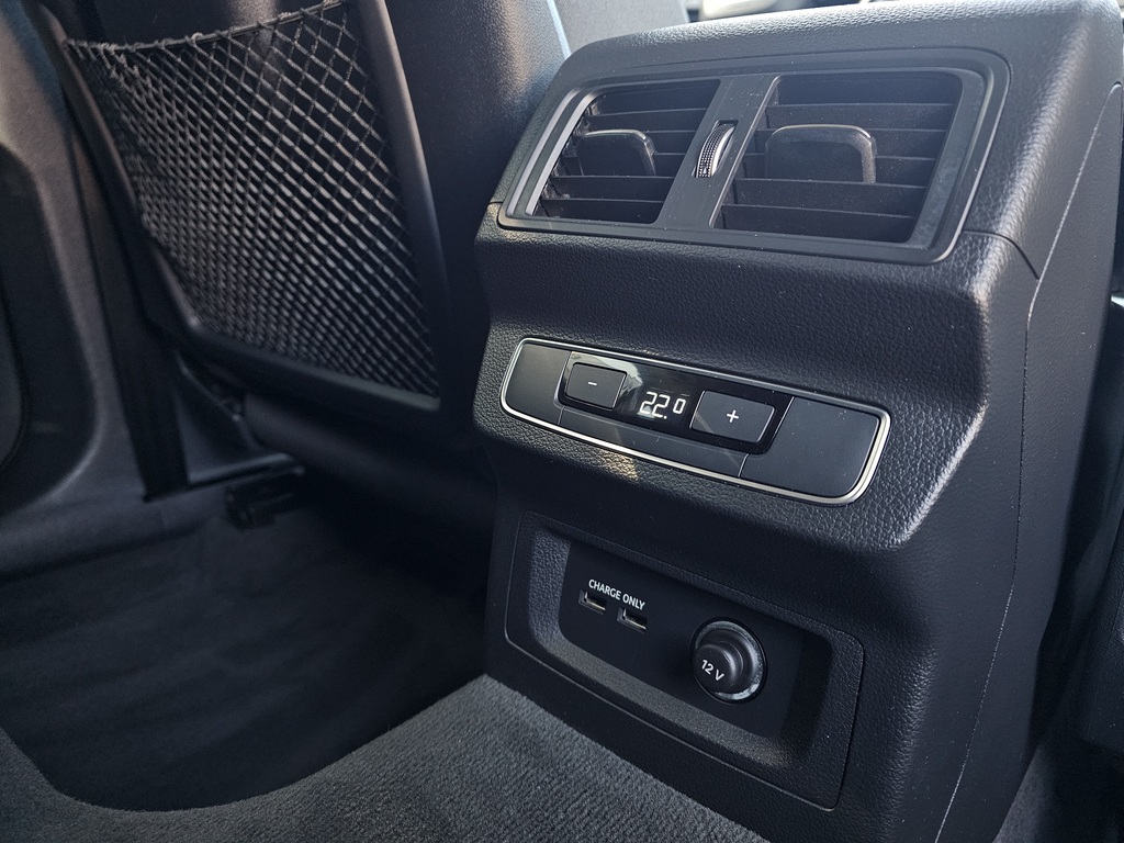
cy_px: 422
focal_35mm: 23
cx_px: 562
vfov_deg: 58.9
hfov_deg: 73.9
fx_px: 747
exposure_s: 1/120
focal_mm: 6.3
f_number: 1.7
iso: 500
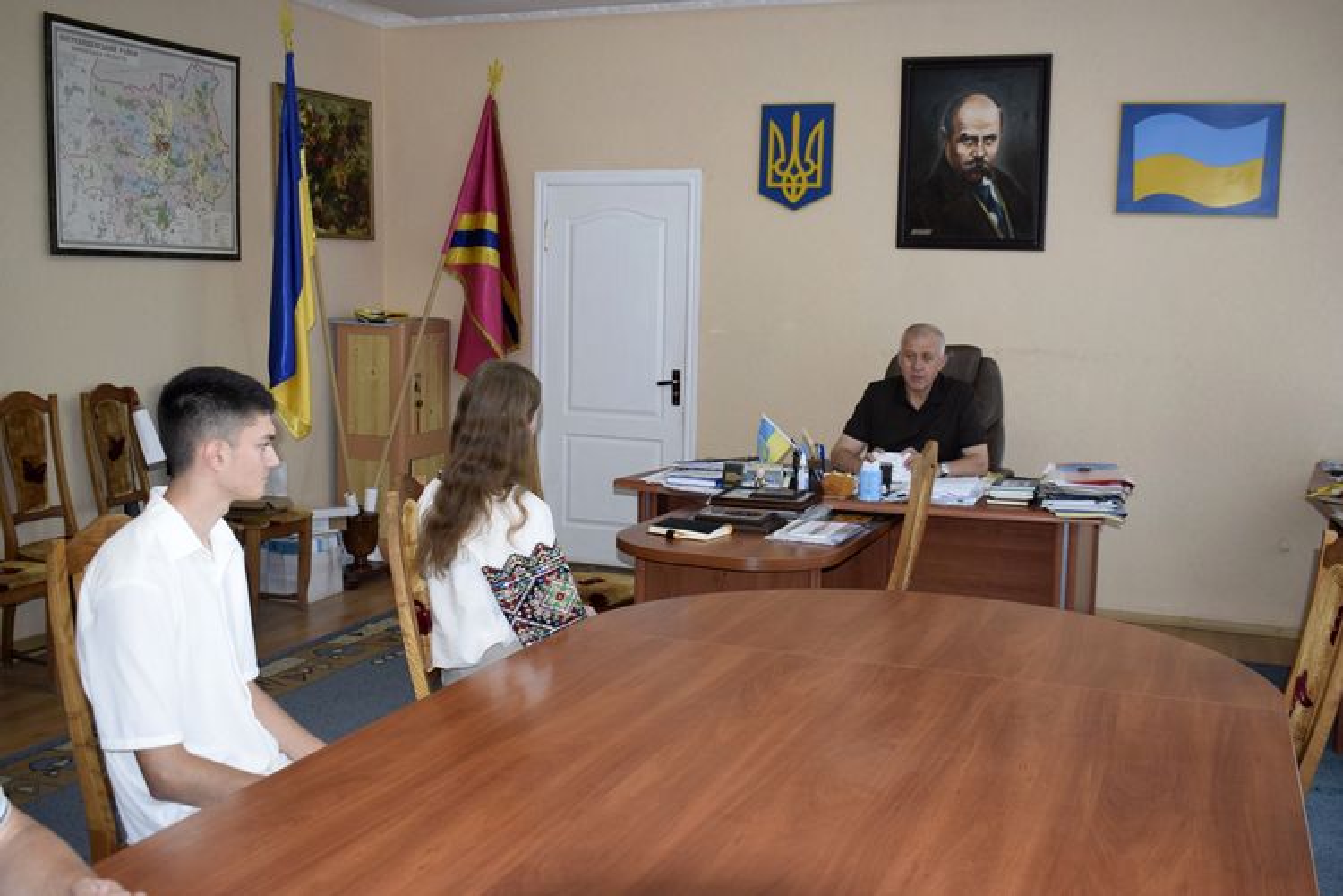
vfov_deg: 36.9
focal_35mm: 36
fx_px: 1343
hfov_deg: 53.1
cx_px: 672
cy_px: 448
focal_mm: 24
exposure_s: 1/100
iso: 800
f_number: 5
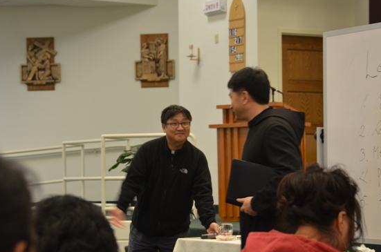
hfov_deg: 19.0
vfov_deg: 12.6
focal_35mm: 108
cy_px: 128
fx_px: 1141
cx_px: 194
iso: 1400
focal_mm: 62
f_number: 4.8
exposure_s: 1/30
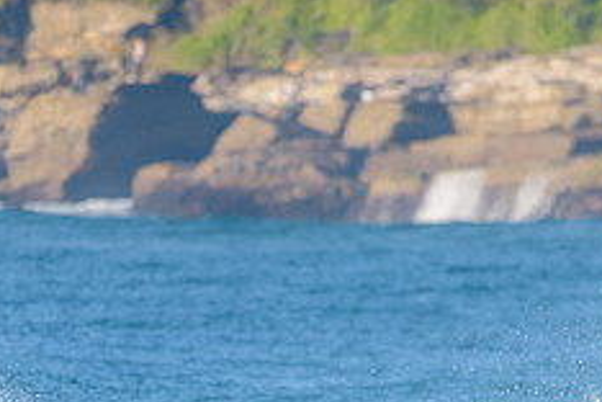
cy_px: 488
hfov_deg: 1.7
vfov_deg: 1.1
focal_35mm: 1238
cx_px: 270
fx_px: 20700
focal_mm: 500
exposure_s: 1/2000
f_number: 5.6
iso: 400
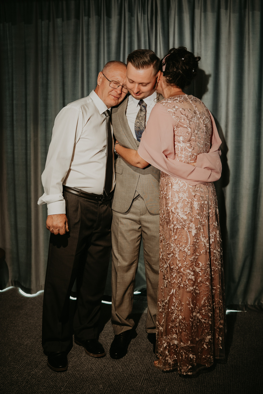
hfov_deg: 37.9
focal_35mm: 35
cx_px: 132
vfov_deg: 54.4
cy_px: 197
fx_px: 384
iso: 640
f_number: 2
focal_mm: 35
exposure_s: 1/800
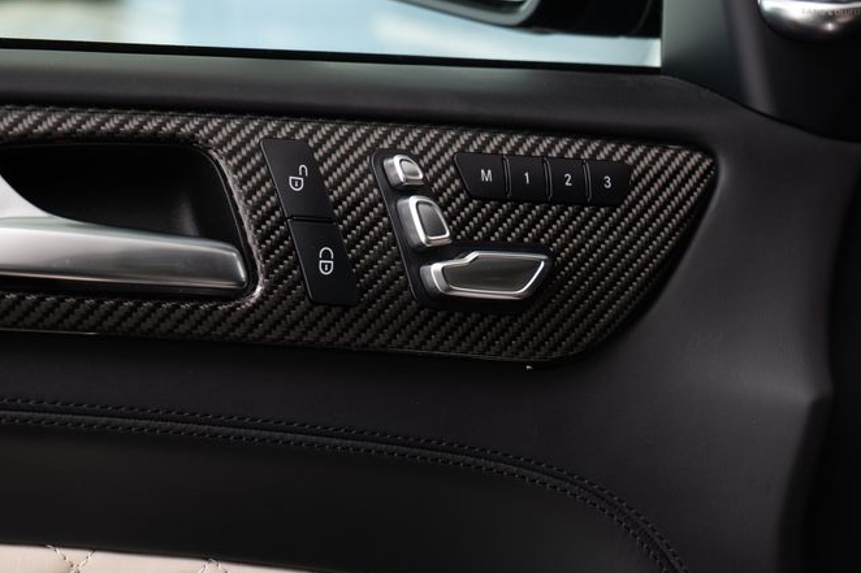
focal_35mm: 109
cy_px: 207
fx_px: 2606
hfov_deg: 18.8
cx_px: 451
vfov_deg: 12.5
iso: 200
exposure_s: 1/80
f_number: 5.6
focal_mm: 60
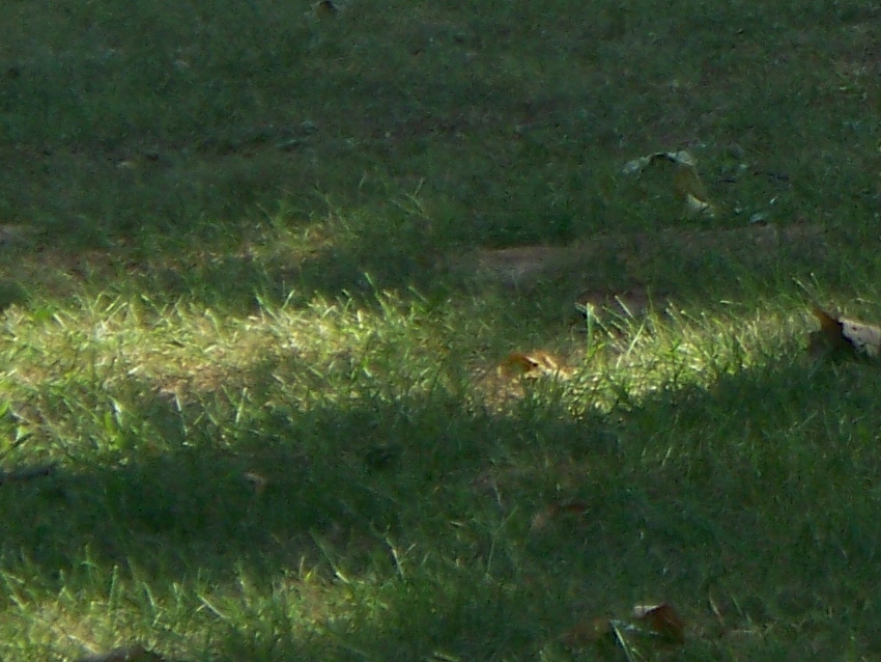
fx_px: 12576
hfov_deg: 4.0
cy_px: -642
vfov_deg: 3.0
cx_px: 1451
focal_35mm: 494
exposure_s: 1/250
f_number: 3.8
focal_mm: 22.05
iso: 64
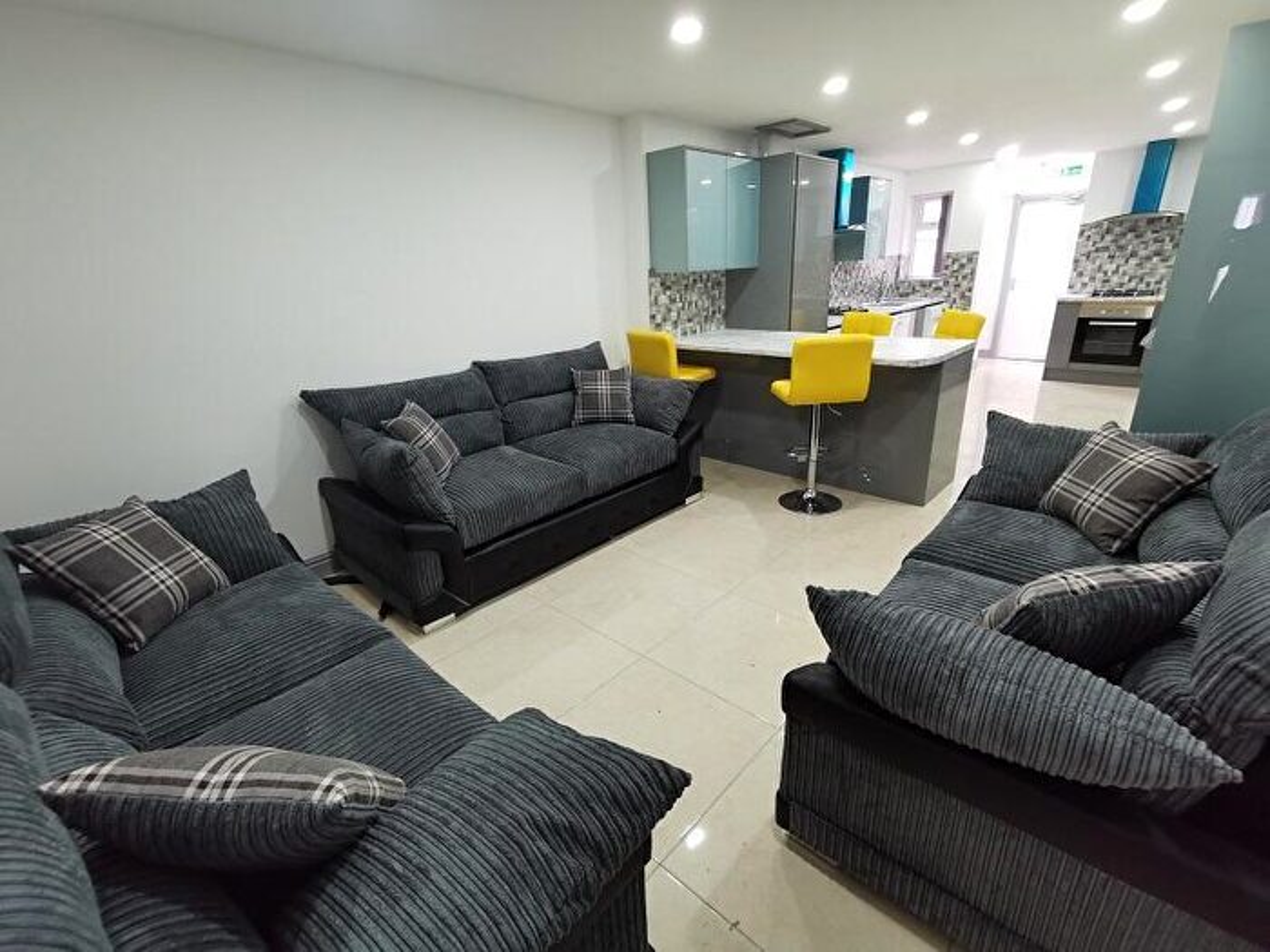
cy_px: 476
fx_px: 587
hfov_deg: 94.5
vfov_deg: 78.1
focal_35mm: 16
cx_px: 635
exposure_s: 1/33.3
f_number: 2.2
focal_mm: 2.35
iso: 250
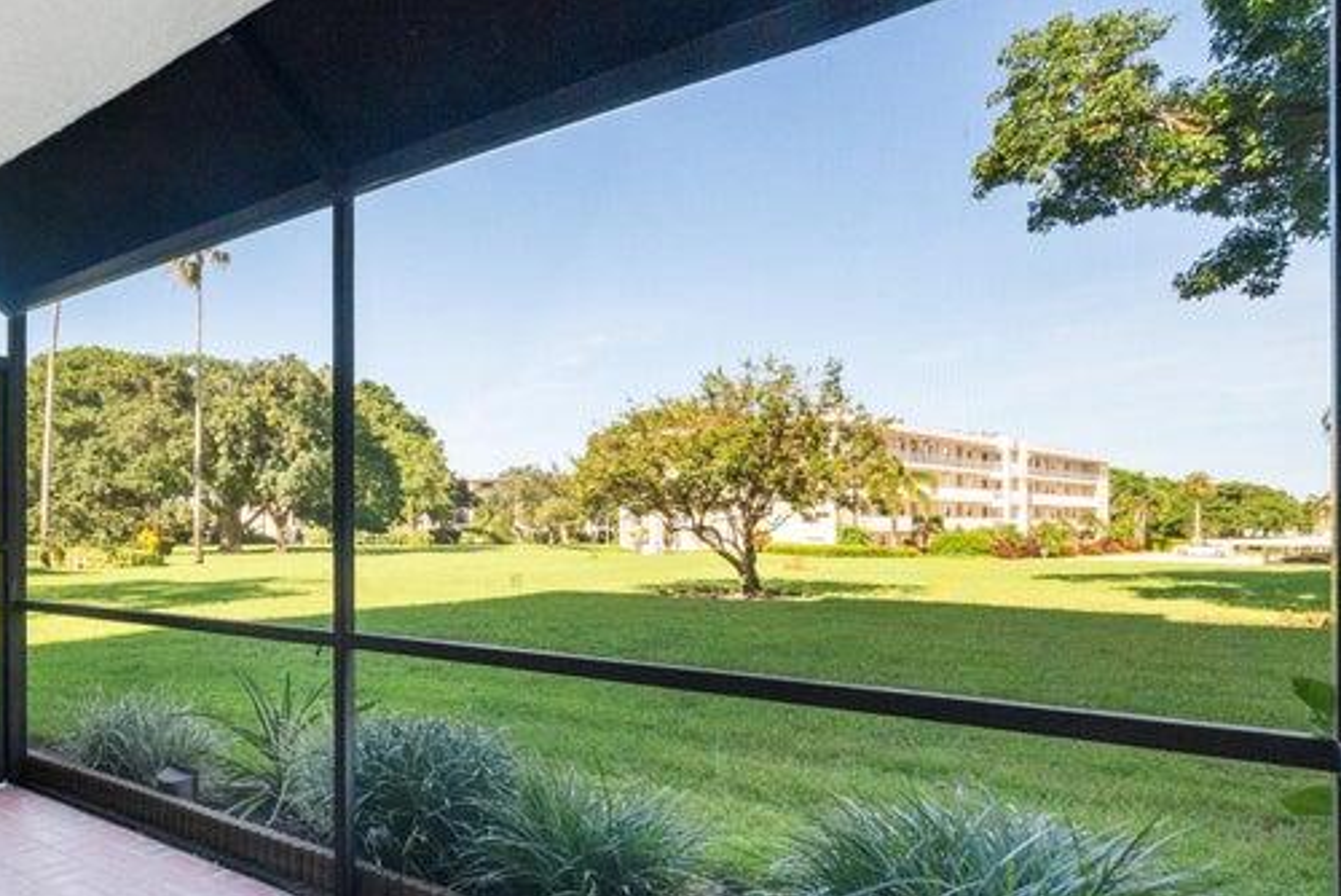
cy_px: 512
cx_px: 382
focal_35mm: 23
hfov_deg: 72.2
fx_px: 857
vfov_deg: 55.0
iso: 2000
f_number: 8
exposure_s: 1/15
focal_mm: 16
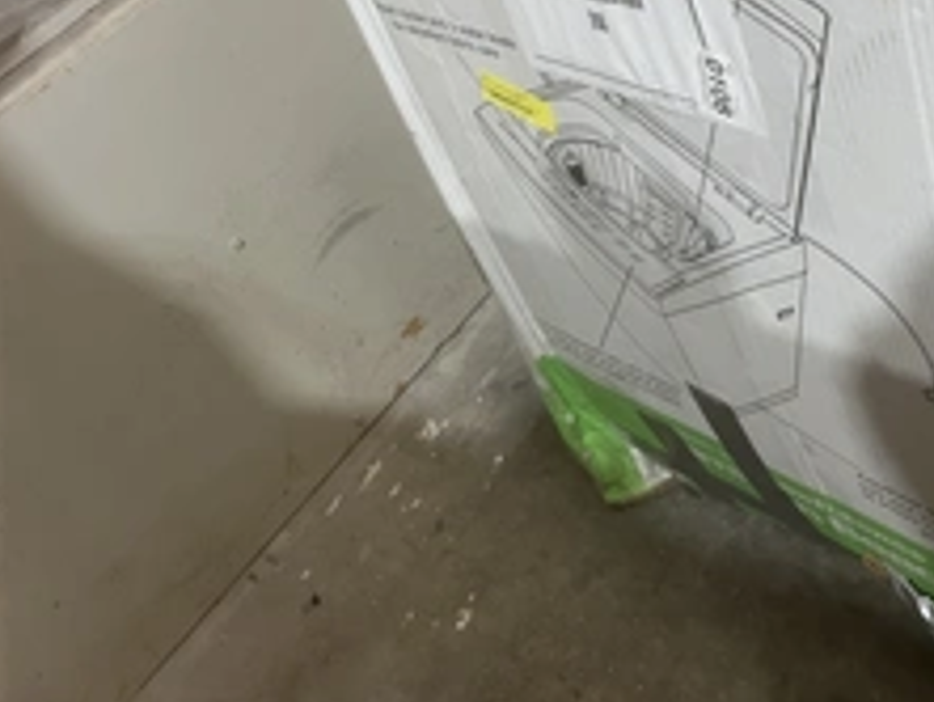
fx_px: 1269
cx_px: 600
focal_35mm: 47
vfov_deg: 30.1
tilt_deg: -34.5
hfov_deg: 40.1
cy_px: 135
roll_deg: +24.3
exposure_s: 1/60
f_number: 1.6
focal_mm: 5.1
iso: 100
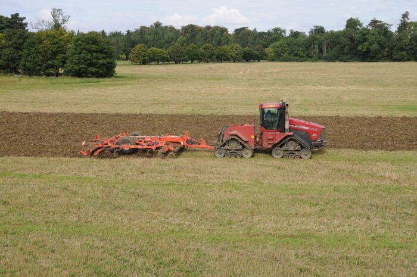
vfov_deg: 25.7
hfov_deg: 37.9
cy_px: 138
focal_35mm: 52
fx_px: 607
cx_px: 208
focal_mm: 35
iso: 200
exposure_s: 1/320
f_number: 9
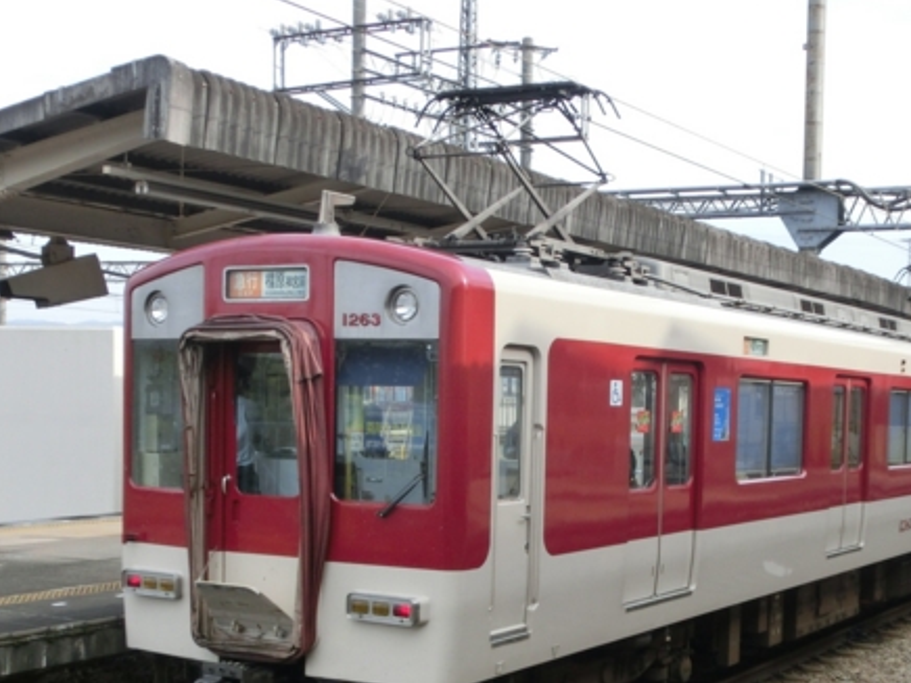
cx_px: 644
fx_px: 1158
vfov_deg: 32.6
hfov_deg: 42.1
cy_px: 457
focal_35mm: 44
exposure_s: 1/320
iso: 80
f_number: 3.5
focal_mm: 5.36
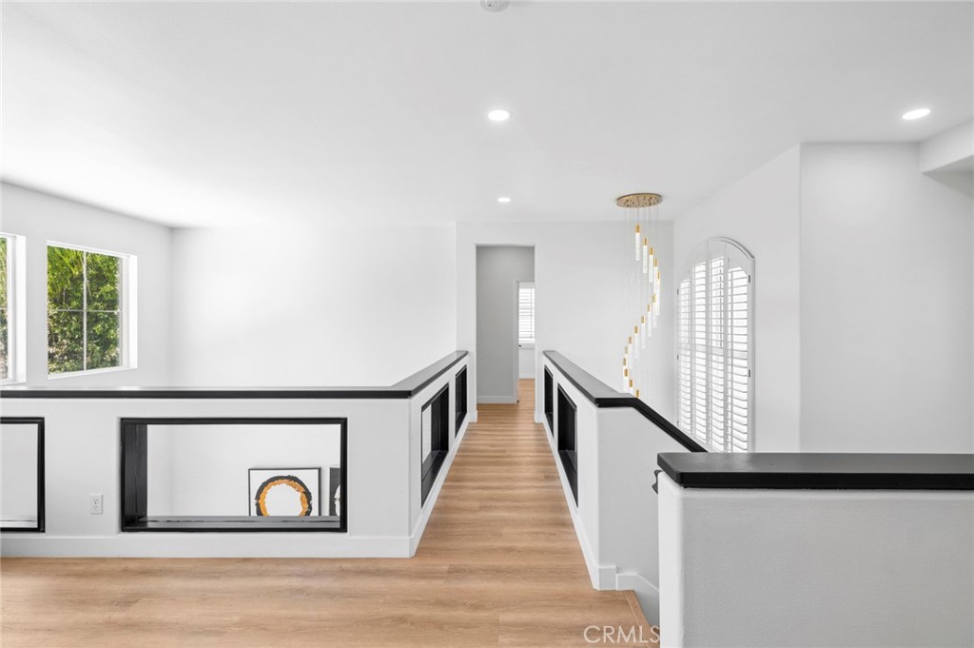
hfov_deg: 96.8
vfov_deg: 73.7
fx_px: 433
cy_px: 324
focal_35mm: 16
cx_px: 487
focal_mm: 16
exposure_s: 1/13
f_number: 8
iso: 200
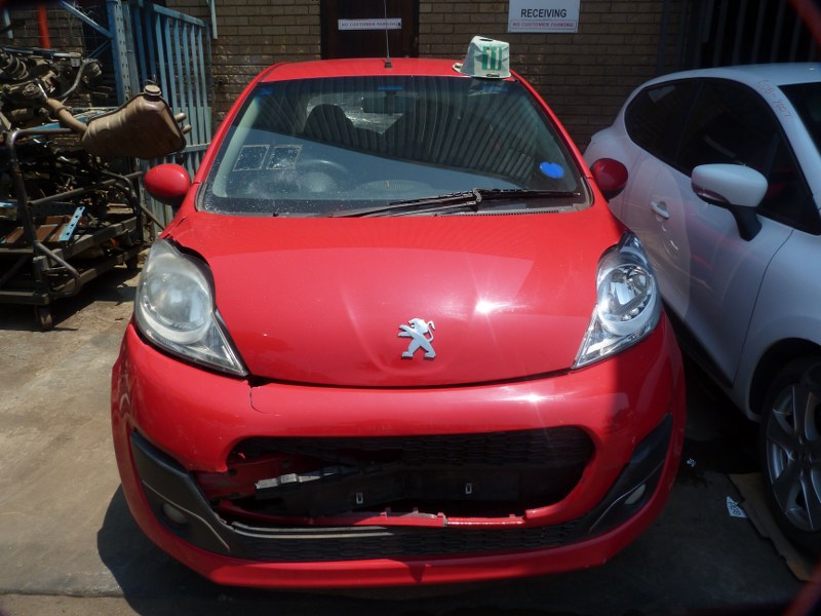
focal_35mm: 25
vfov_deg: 54.9
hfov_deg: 69.4
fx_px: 593
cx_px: 410
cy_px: 308
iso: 80
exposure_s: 1/320
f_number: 5.6
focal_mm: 4.5
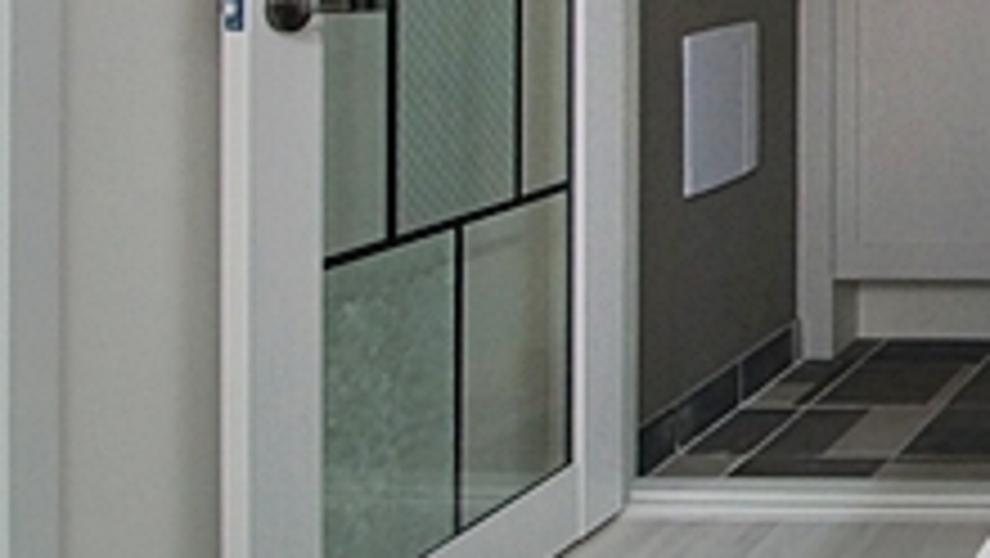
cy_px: -176
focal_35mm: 57
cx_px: 1454
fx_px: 1497
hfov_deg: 27.0
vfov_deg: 19.4
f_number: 4
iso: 800
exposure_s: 1/250
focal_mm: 10
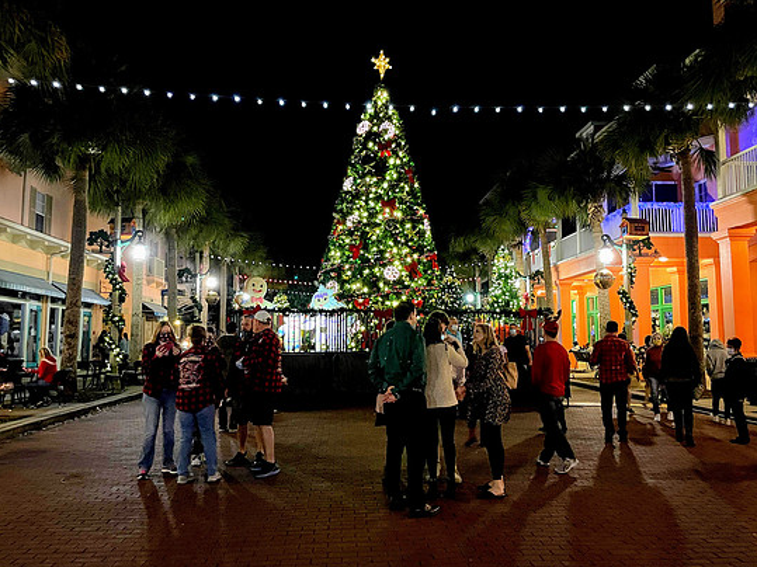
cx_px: 379
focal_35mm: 28
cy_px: 293
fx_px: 612
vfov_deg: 49.7
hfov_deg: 63.5
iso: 1000
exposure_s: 1/30
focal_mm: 4.2
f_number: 1.6
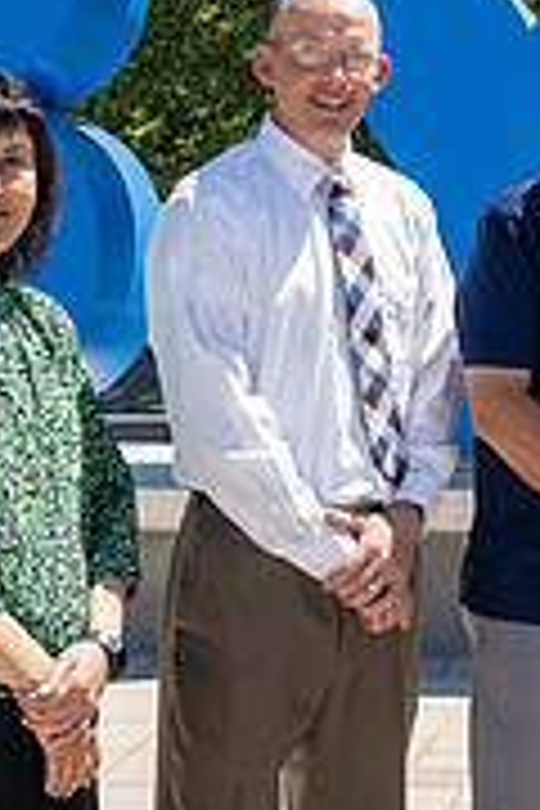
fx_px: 1957
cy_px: 214
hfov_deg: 14.6
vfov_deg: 23.2
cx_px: 828
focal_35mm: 87
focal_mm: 24
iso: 125
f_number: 5.6
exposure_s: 1/400
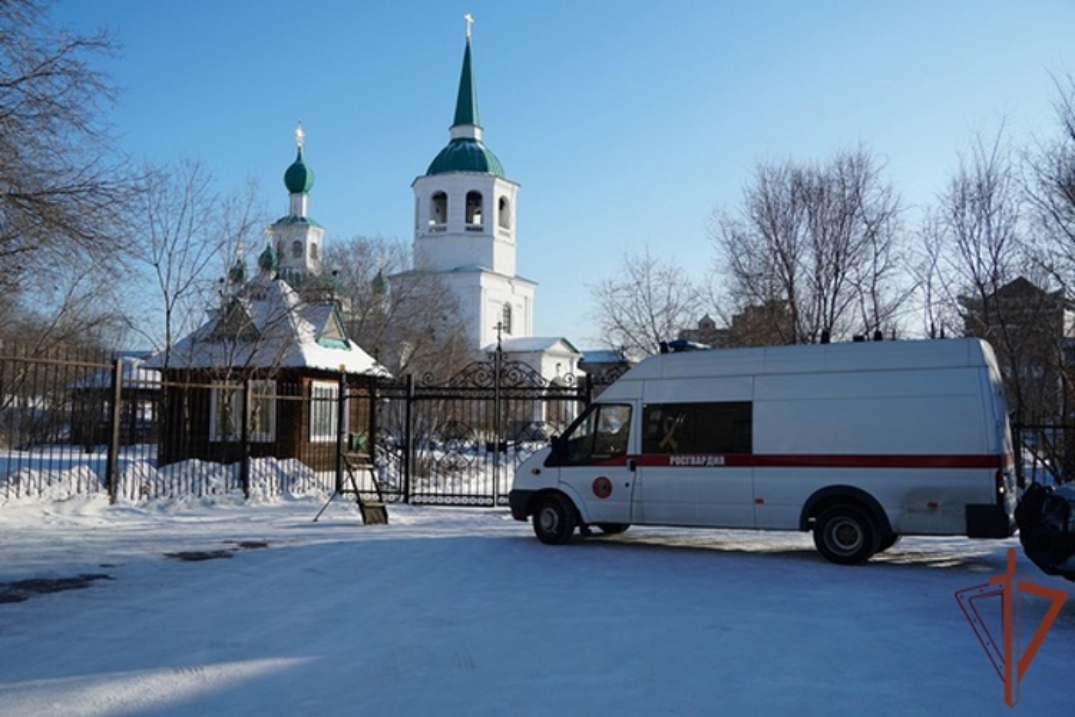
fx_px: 985
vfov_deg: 40.0
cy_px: 358
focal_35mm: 33
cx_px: 538
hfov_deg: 57.2
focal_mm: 22
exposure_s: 1/640
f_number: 5
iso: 100
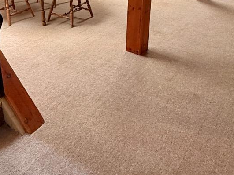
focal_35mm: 27
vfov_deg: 45.5
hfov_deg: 63.9
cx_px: 81
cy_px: 11
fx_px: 182
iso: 400
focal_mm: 2.22
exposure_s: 1/60
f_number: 2.2
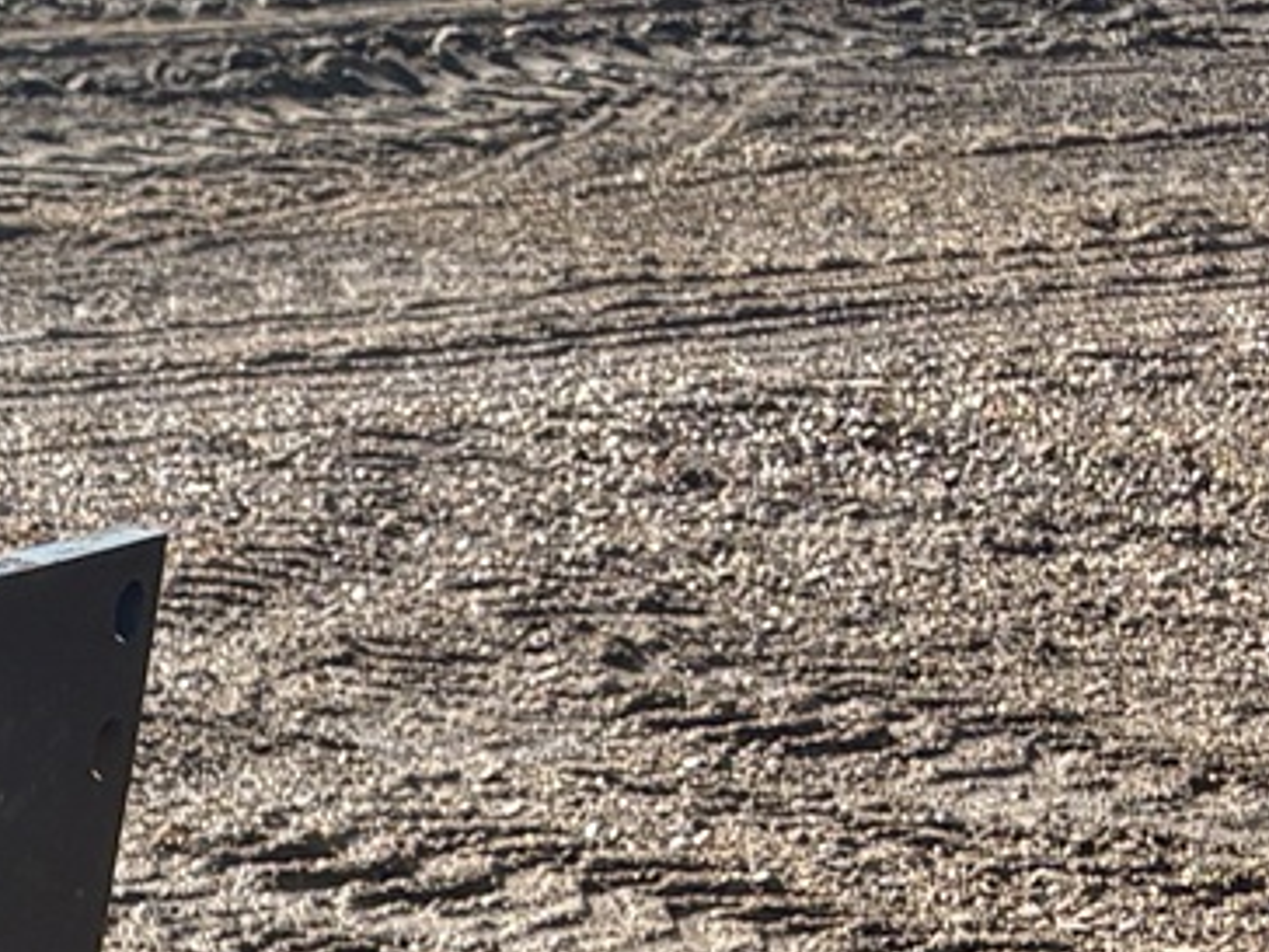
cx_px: -1745
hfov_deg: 10.3
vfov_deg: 8.7
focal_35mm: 167
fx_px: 6122
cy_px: 1430
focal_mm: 5.96
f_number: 1.6
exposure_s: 1/2747
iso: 50
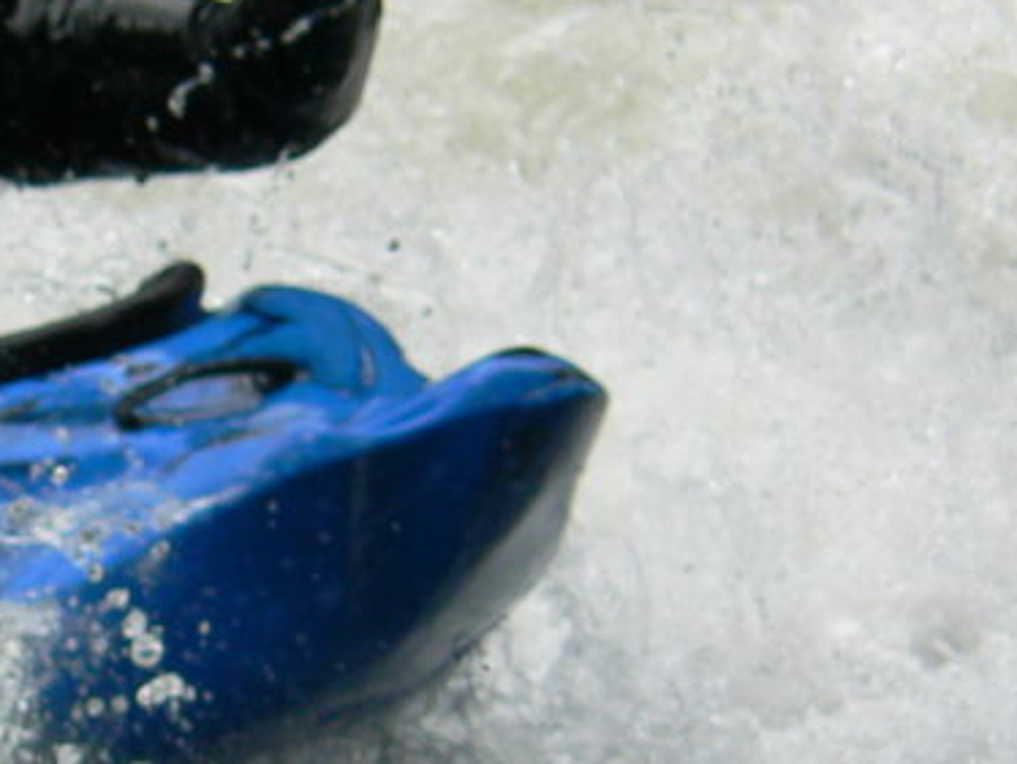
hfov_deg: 2.7
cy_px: 465
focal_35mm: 733
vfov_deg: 2.0
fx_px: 21549
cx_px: 79
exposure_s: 1/400
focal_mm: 44.7
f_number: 5.6
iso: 80
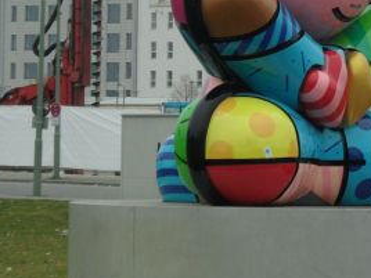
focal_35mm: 239
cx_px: 388
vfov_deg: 6.2
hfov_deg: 8.2
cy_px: 98
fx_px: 2562
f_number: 4.4
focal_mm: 16.3
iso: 80
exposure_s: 1/180
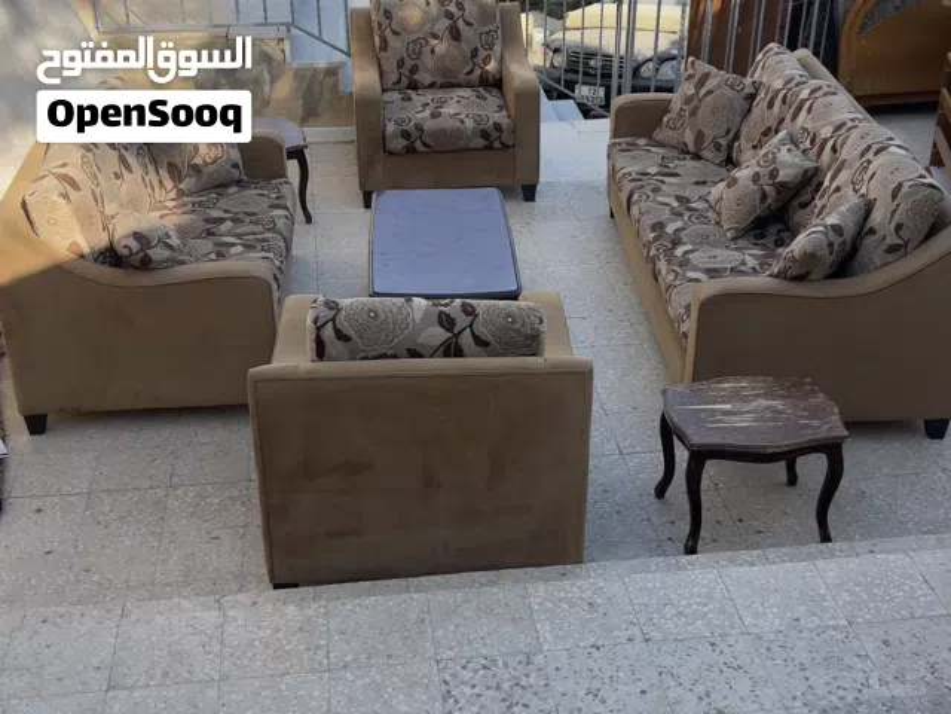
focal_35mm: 26
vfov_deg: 53.1
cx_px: 476
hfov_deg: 67.3
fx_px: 714
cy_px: 357
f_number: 1.5
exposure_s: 1/1311
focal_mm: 5.7
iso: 50
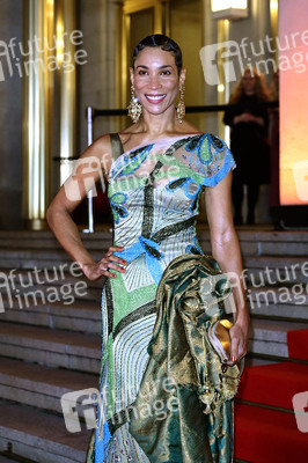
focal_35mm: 70
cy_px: 232
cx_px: 154
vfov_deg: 28.9
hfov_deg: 19.4
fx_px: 900
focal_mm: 70
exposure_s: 1/160
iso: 5000
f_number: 4
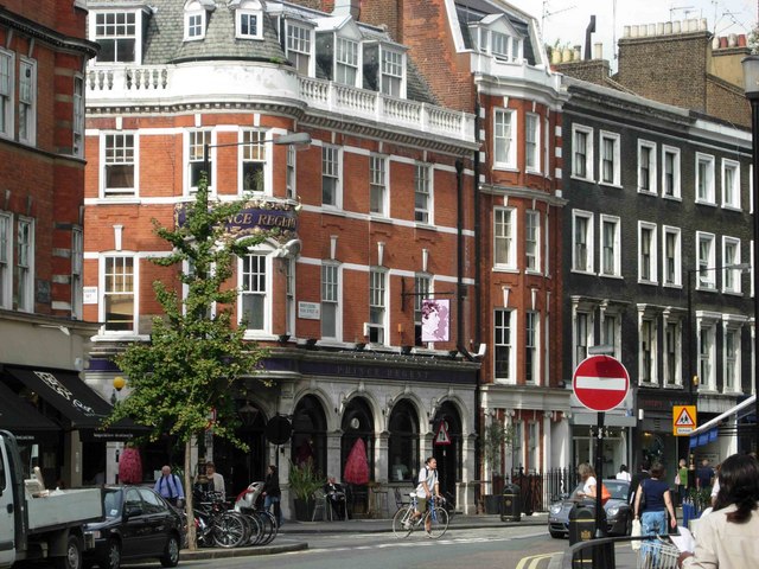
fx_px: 2763
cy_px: 284
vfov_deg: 11.8
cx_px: 380
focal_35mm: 126
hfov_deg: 15.6
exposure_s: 1/186
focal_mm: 26.3
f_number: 5.3
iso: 50
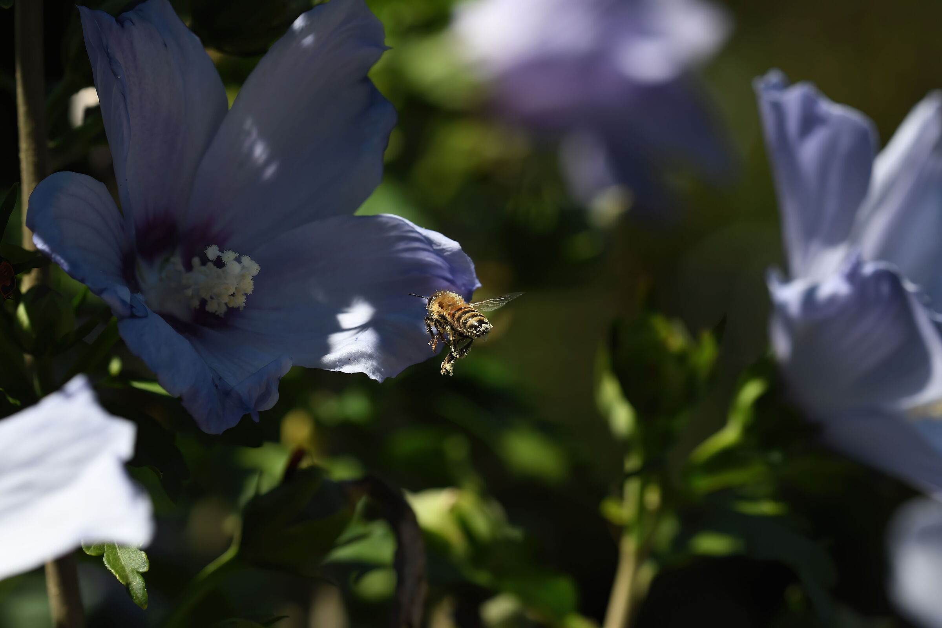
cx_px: 471
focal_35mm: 225
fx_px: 5887
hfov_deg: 9.1
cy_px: 314
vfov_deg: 6.1
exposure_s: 1/1000
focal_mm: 150
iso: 320
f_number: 8
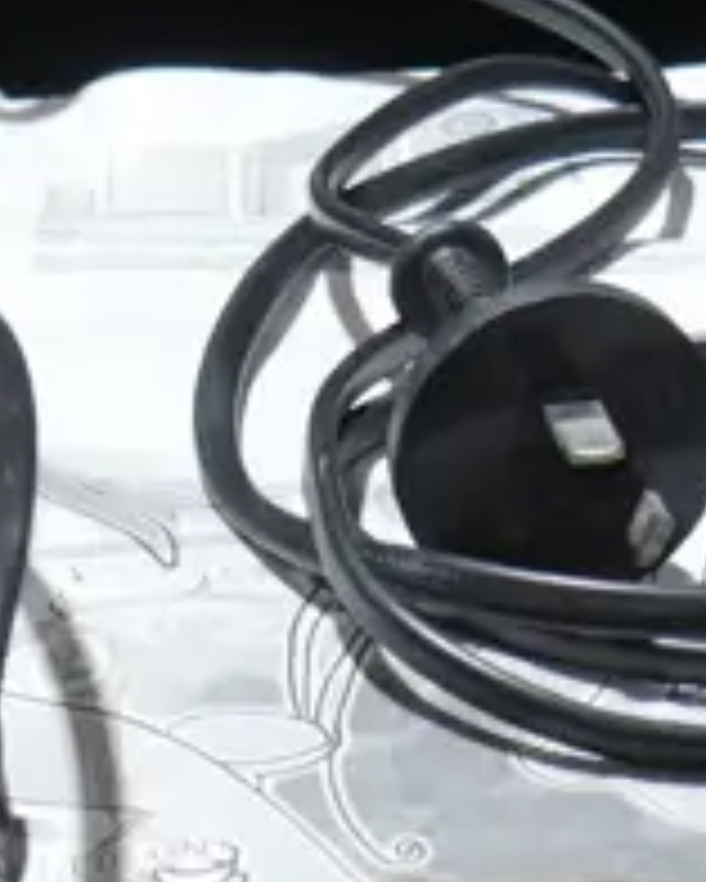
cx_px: 661
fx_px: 5324
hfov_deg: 7.6
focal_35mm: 204
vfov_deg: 9.0
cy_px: 1629
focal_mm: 20
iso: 320
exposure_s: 1/60
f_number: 4.4
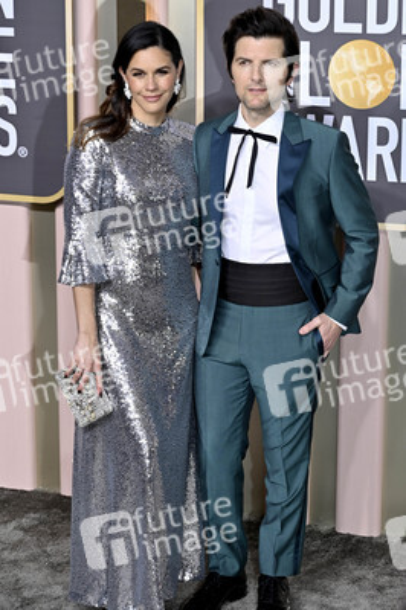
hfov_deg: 14.8
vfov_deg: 22.2
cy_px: 305
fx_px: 1559
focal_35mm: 92
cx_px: 203
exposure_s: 1/200
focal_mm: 92
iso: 400
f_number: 8
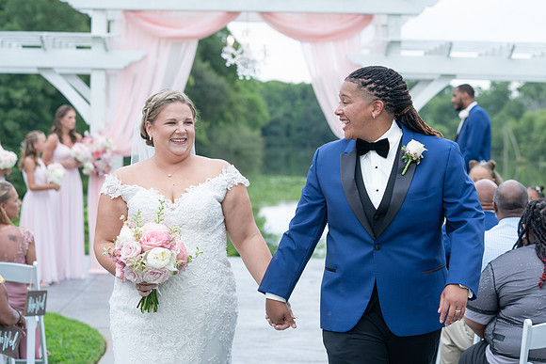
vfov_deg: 15.6
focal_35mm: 88
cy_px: 179
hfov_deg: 23.1
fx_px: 1334
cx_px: 323
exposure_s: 1/200
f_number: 4
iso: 160
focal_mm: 73
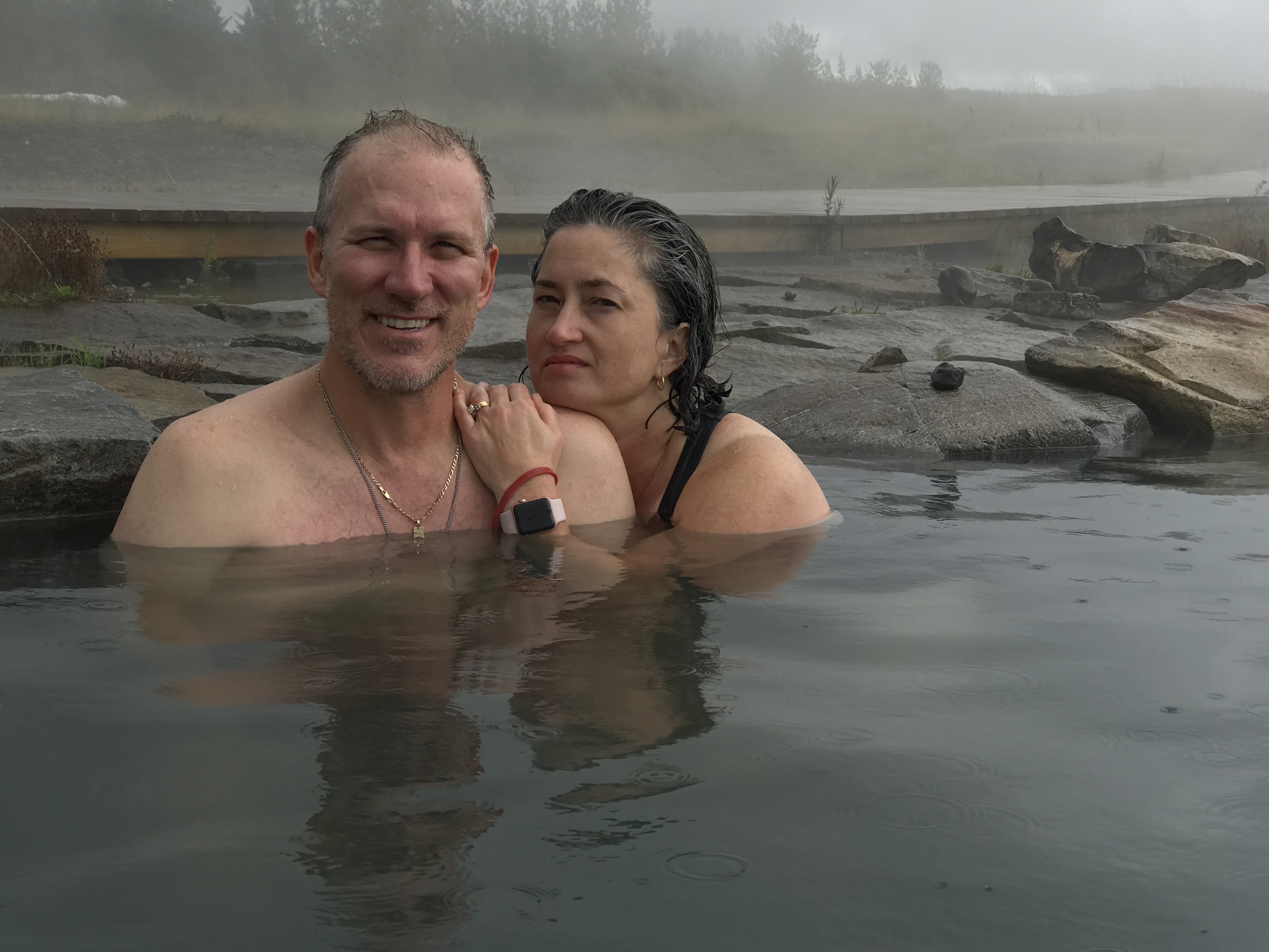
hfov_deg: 33.8
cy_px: 476
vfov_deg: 25.7
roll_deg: -1.2
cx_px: 634
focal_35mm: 57
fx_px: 2090
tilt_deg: -9.1
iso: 20
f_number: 2.8
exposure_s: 1/257
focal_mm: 6.6
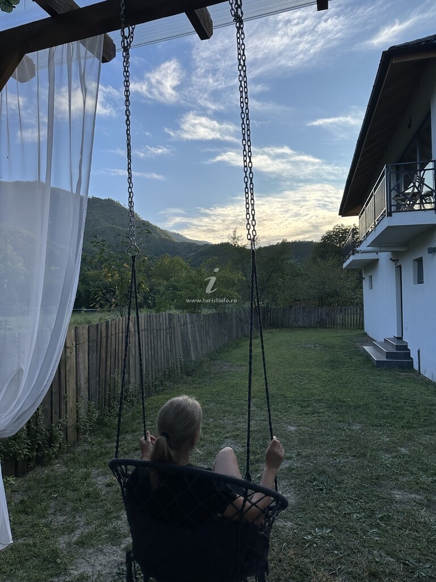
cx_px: 218
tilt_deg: +1.3
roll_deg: +0.7
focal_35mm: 24
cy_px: 291
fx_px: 403
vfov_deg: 71.6
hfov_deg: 56.8
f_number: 1.78
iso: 80
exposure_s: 1/1393
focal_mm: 6.86
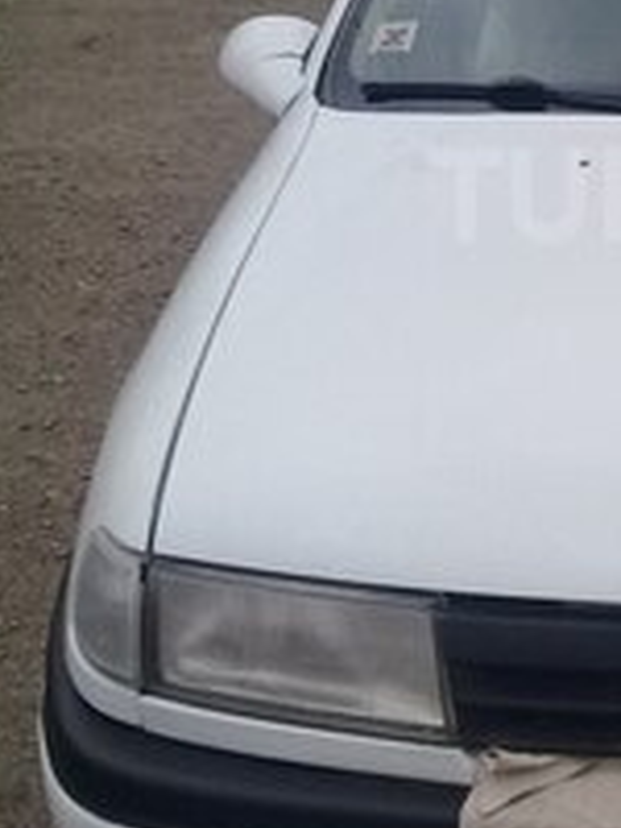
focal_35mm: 77
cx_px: 749
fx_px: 1842
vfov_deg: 25.0
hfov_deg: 18.2
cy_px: 195
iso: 64
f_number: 2.2
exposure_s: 1/100
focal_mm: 3.3
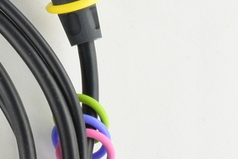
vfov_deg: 4.9
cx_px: -175
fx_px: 1865
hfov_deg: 7.1
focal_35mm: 282
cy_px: -44
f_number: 10
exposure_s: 1/30
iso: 400
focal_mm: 26
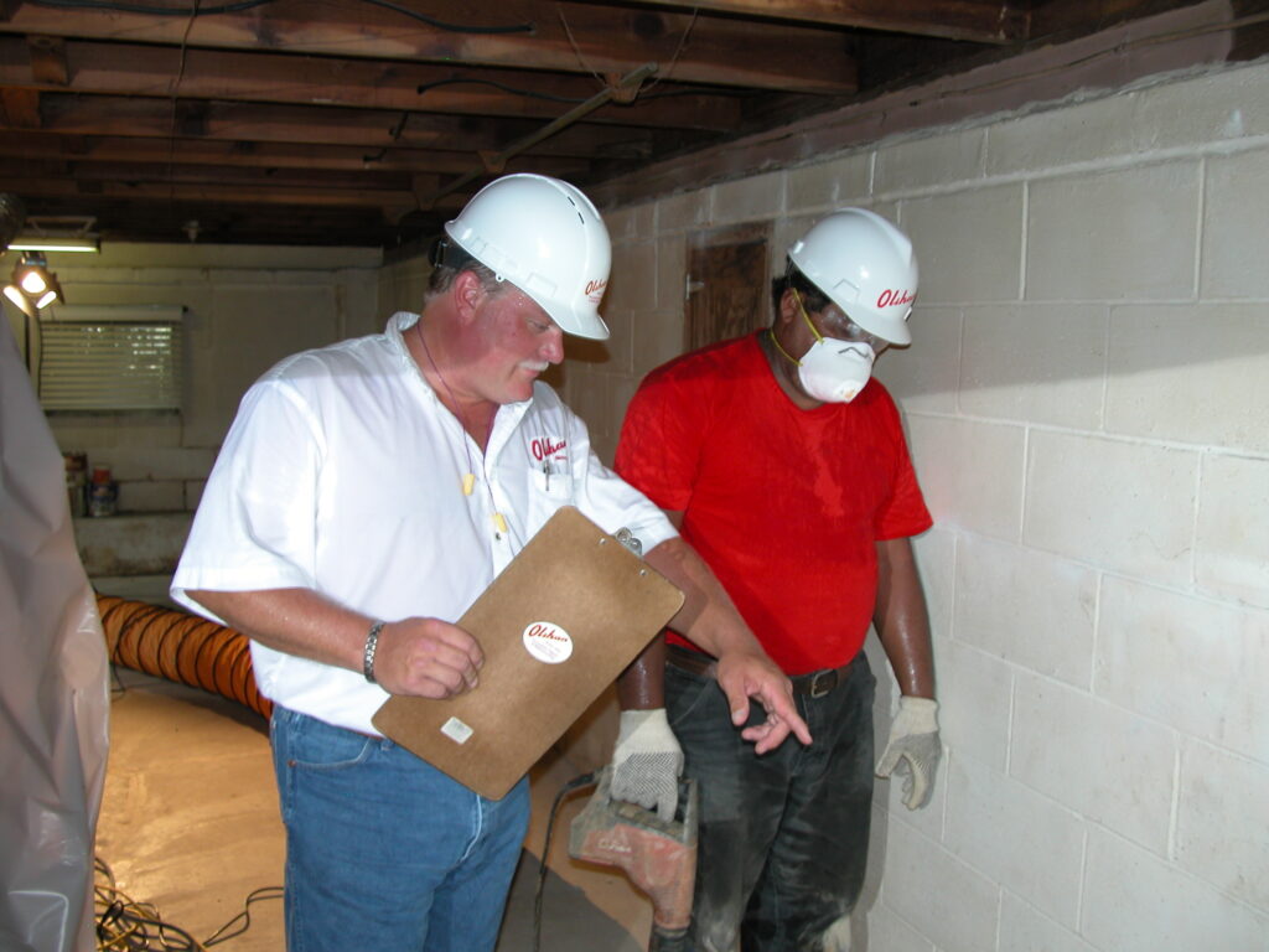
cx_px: 634
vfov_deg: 41.8
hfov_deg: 54.0
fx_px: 1246
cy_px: 476
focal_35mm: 34
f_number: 2.8
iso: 100
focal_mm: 8.9
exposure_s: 1/30
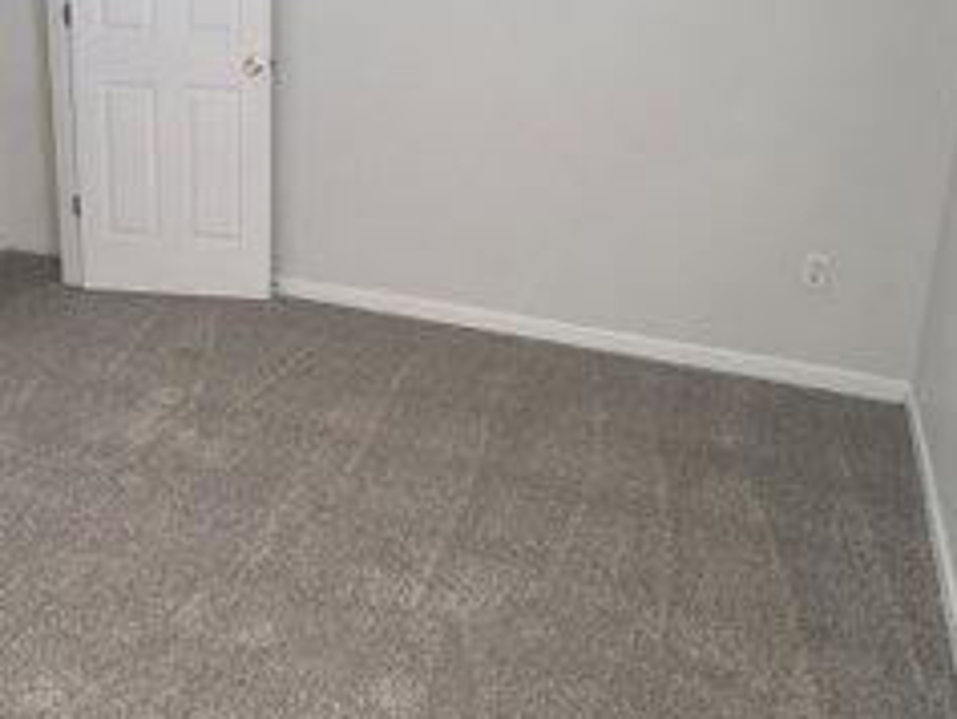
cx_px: 321
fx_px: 968
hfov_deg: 51.6
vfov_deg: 40.0
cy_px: 218
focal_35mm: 35
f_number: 1.9
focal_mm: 2.2
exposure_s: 1/60
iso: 800
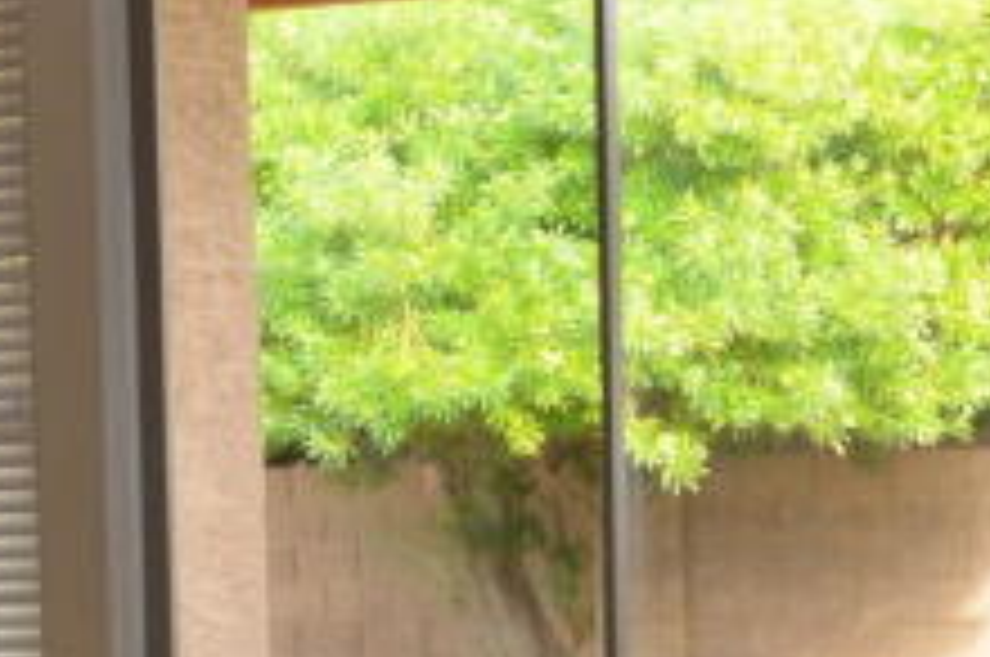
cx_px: 596
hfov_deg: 14.5
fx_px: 3899
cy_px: 819
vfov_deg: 9.5
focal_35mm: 142
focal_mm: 18
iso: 400
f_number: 3.5
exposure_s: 1/100
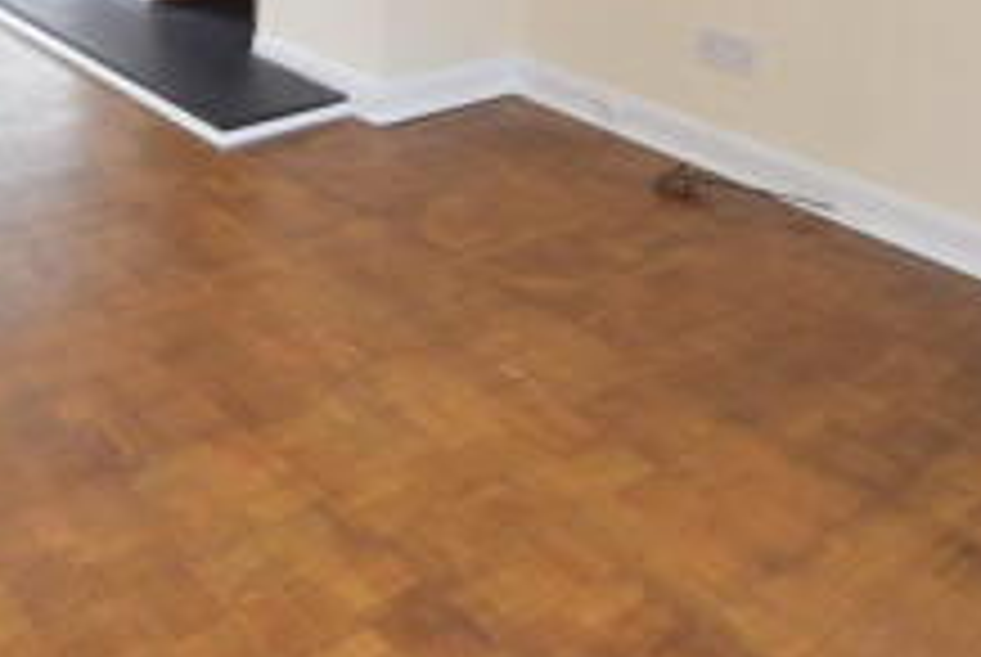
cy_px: -110
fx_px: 1228
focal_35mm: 45
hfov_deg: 42.9
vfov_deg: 26.9
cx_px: 317
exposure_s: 1/125
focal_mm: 10
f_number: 5.6
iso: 400
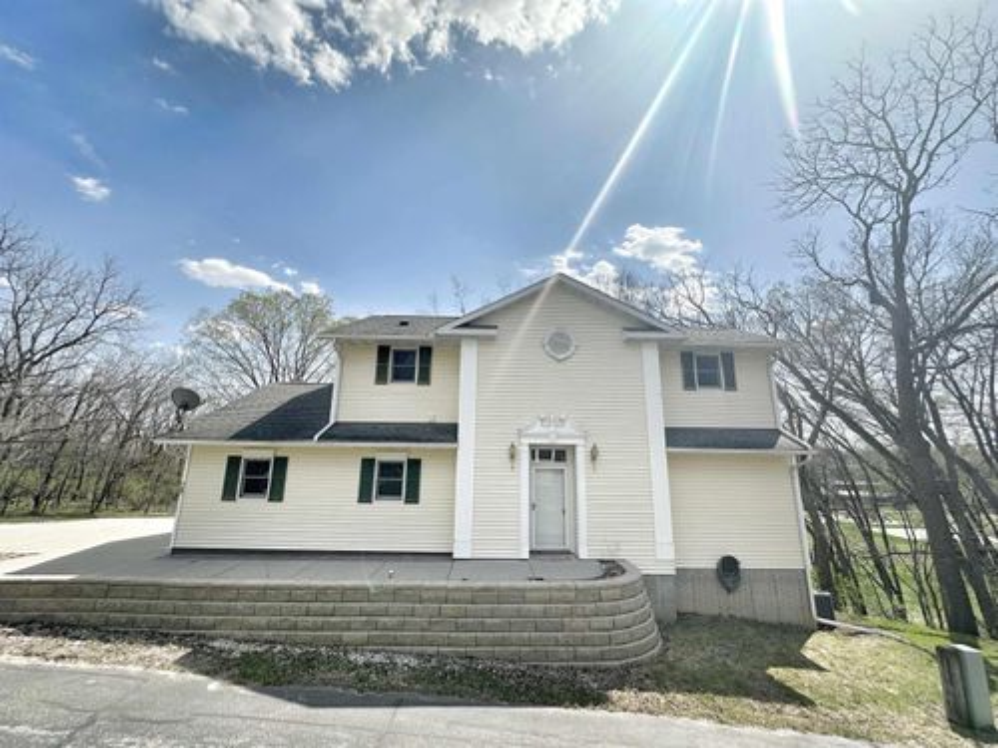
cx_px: 499
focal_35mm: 14
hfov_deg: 102.1
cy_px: 374
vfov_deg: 85.7
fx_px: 404
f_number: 2.2
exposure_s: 1/2681
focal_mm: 2.22
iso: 50
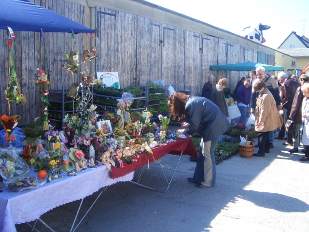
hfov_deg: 52.6
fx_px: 312
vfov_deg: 40.7
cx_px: 154
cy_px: 116
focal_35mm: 35
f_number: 4.3
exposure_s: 1/160
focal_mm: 5.8
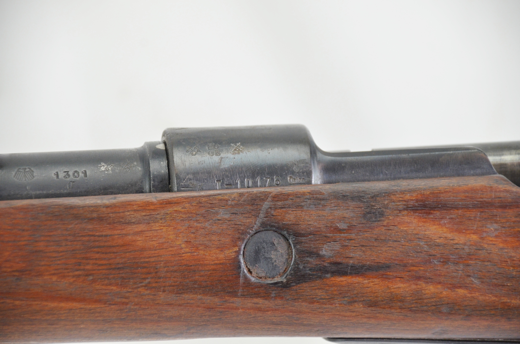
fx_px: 2919
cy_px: 172
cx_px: 260
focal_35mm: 202
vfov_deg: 6.8
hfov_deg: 10.2
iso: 800
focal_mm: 135
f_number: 5.6
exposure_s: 1/160
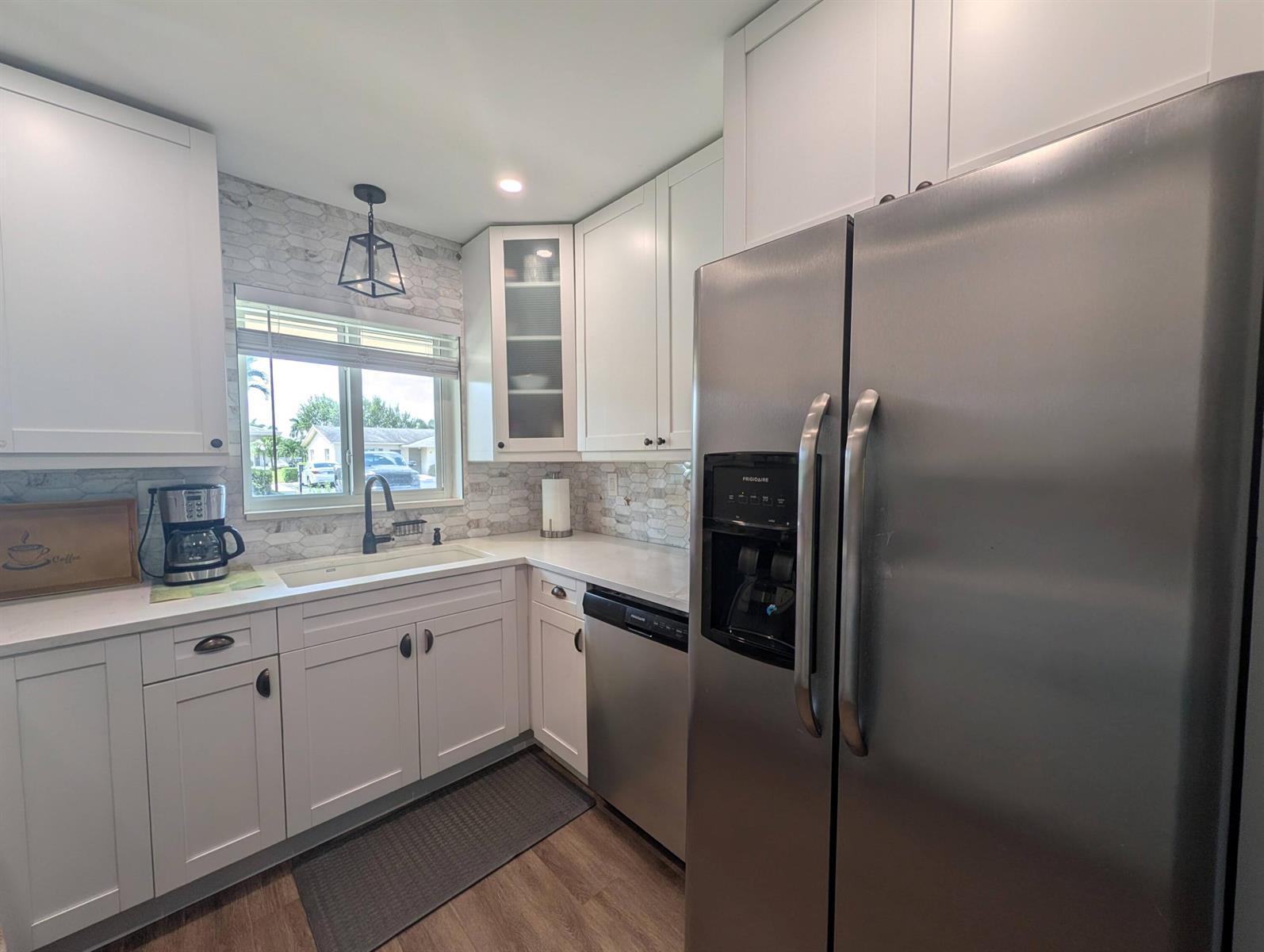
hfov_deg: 110.5
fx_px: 439
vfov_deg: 94.6
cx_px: 632
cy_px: 476
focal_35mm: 12
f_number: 1.7
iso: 46
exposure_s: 1/318
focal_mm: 2.02
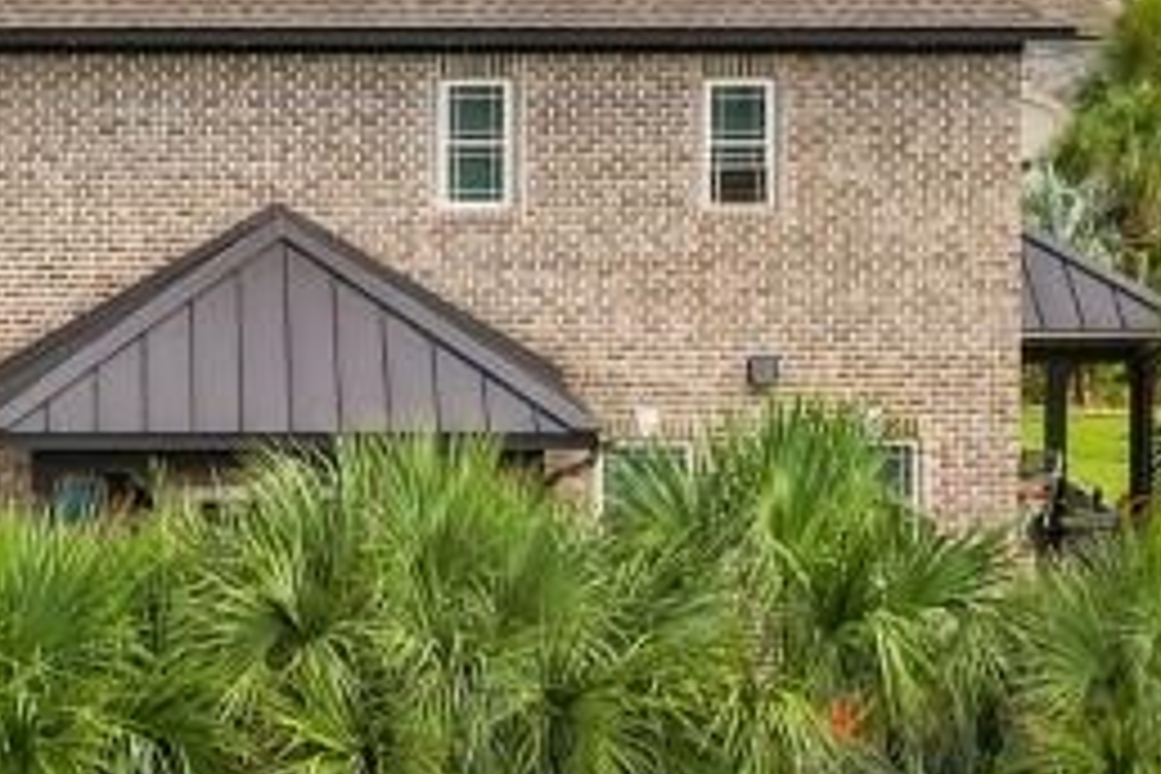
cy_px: -270
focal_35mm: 138
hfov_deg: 14.8
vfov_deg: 9.7
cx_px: 230
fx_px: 4450
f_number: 2.8
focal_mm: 8.38
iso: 120
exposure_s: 1/730
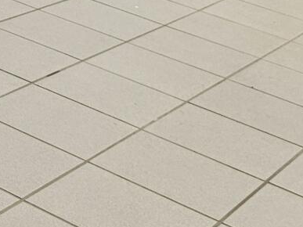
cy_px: -20
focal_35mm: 119
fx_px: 1041
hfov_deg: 14.4
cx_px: -262
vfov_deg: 12.2
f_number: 1.7
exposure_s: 1/120
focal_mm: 6.3
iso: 200
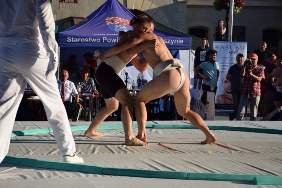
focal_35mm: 99
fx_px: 775
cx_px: 141
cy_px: 94
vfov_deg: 13.8
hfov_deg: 20.6
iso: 400
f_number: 5.6
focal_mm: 66
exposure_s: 1/1600
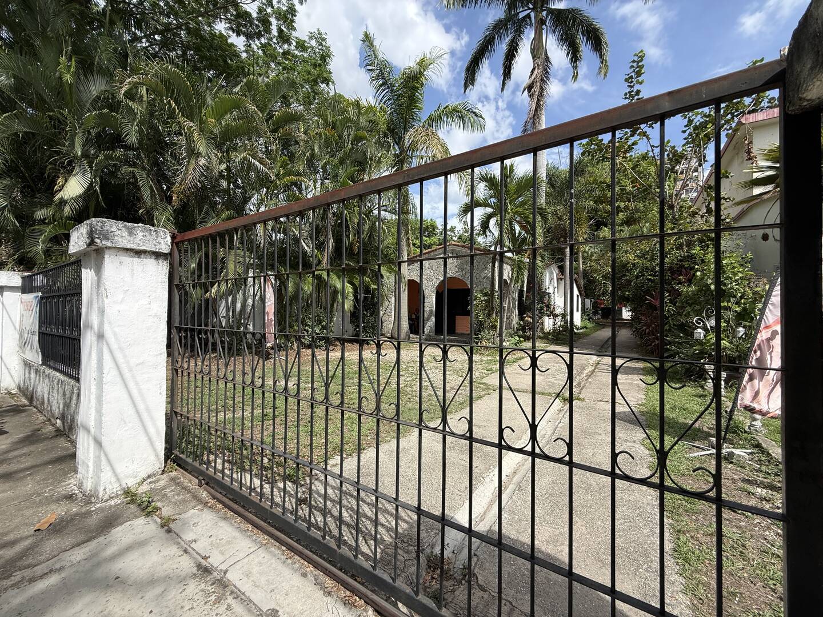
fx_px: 333
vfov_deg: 85.7
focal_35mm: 14
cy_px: 308
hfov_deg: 102.1
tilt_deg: +1.0
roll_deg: -0.9
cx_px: 412
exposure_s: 1/1050
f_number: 2.2
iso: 50
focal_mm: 2.22
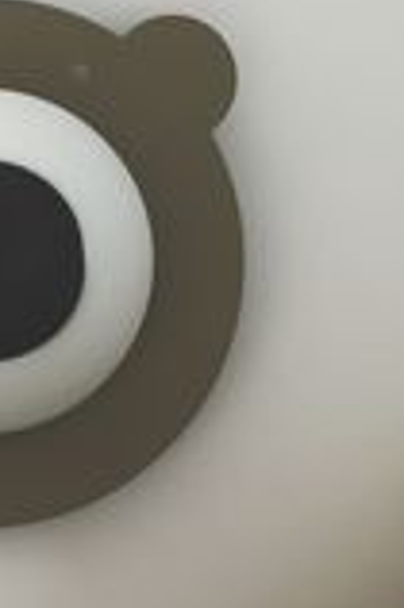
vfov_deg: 6.9
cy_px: 723
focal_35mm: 296
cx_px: 206
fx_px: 4993
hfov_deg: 4.6
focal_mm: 85
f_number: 5.6
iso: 100
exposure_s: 5
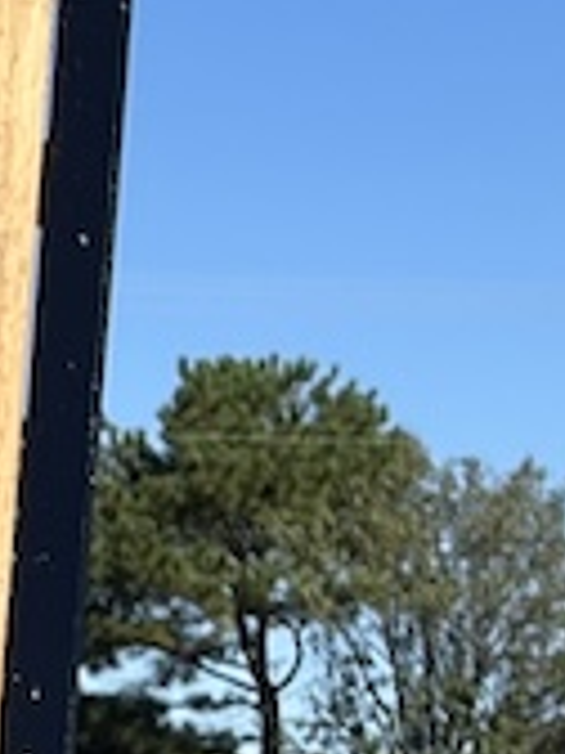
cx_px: -1421
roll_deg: -0.9
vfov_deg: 9.4
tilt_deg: -8.1
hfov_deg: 6.5
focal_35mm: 198
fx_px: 4309
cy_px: 1445
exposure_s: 1/2899
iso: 50
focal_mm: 5.1
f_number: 1.6
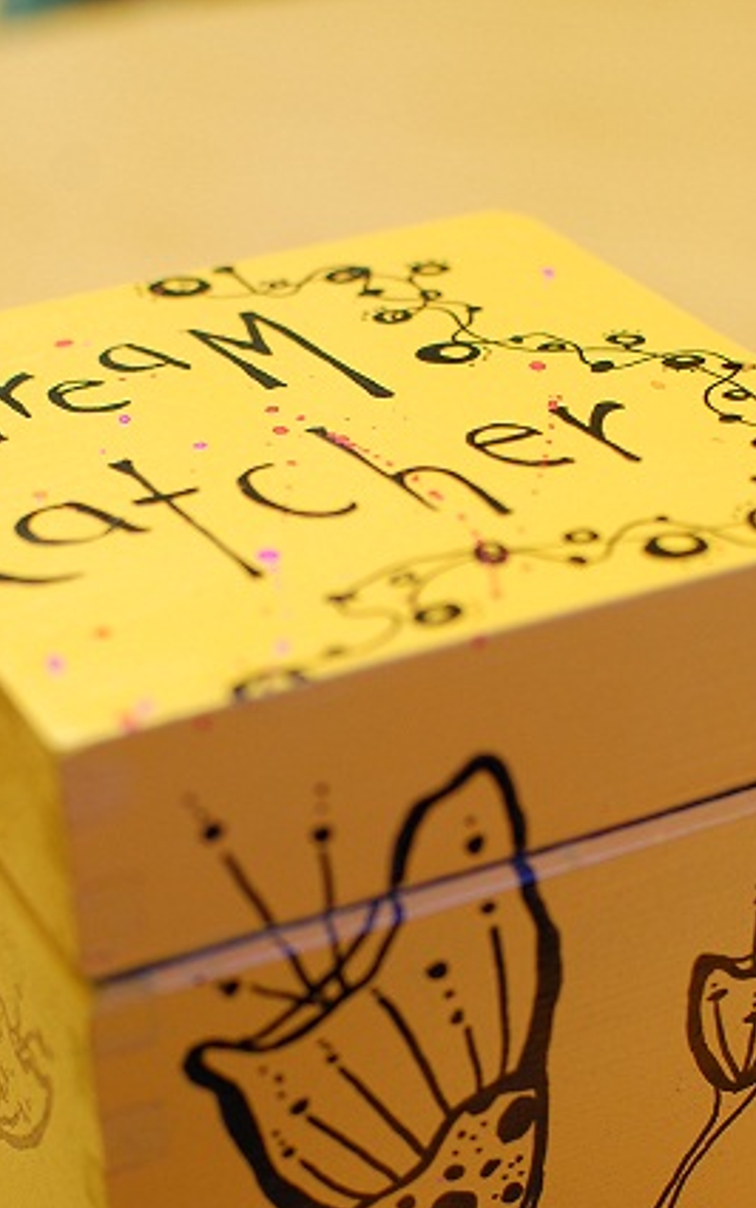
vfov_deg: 27.0
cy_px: 838
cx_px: 350
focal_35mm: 76
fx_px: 2494
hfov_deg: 17.2
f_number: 3.2
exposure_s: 1/30
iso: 320
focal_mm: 35
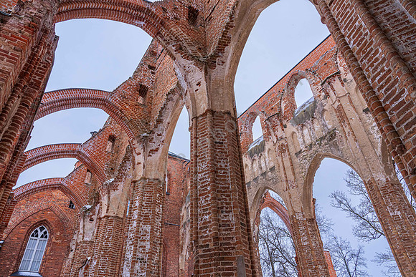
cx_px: 208
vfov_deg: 53.2
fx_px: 277
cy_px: 138
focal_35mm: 24
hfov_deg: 73.7
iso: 400
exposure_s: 1/100
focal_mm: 24
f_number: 8
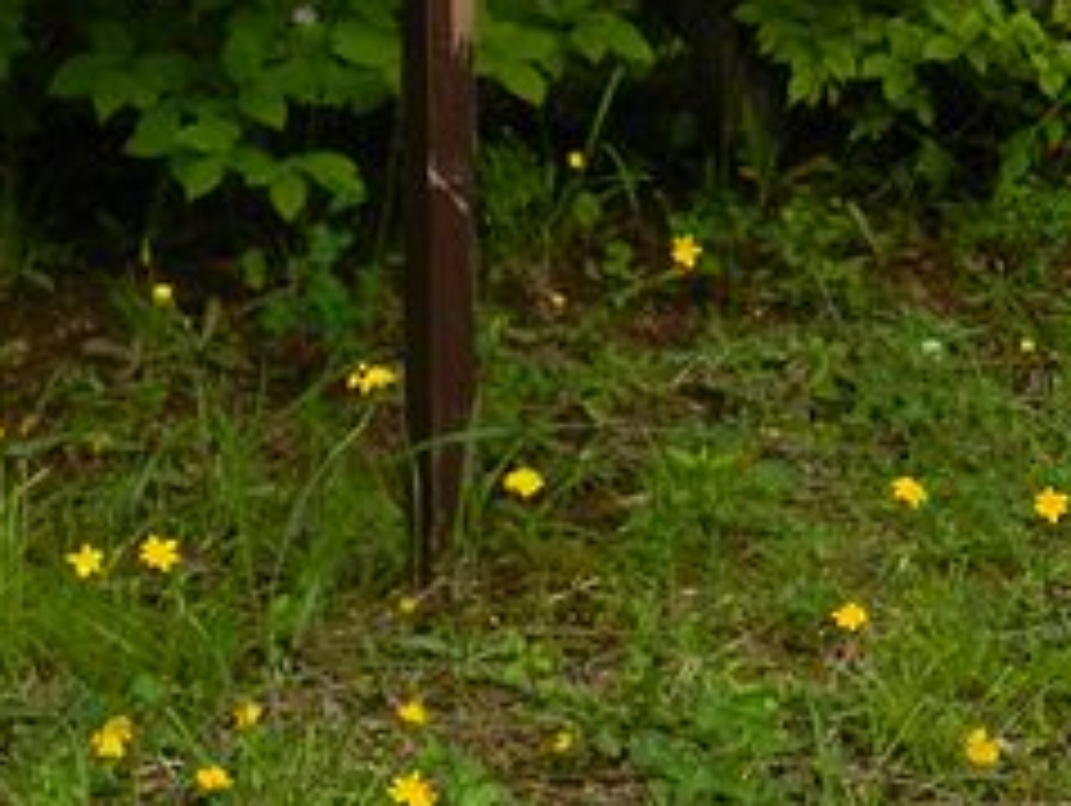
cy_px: 421
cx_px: 261
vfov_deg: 10.8
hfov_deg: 14.2
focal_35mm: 138
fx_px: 4274
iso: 400
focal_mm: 9.4
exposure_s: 1/640
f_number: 4.4
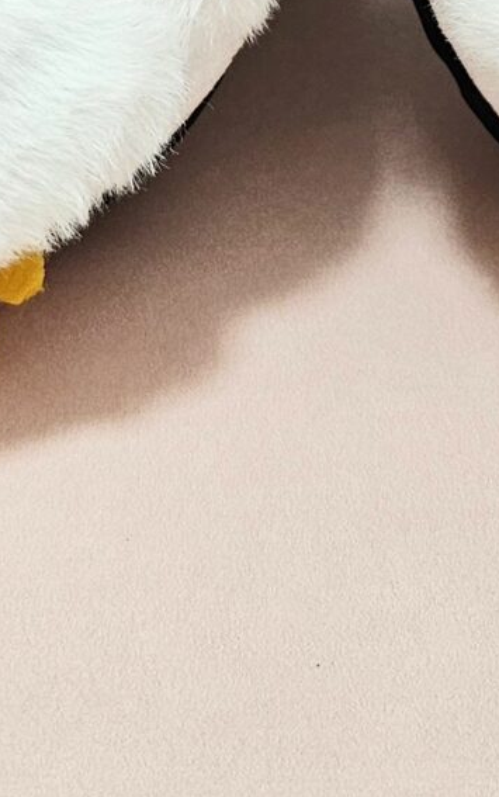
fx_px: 2390
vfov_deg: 17.2
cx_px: 347
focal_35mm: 110
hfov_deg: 11.9
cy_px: -380
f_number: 1.7
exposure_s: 1/180
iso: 200
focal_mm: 6.3
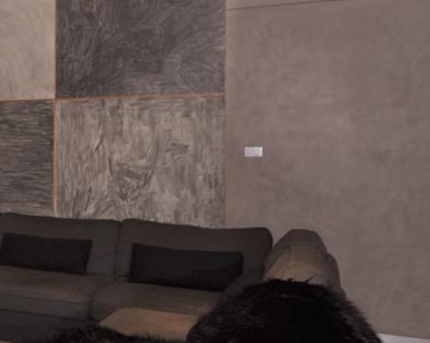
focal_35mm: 51
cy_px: 127
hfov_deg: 26.8
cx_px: -205
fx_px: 649
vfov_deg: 29.5
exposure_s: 1/60
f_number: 5
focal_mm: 10
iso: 200
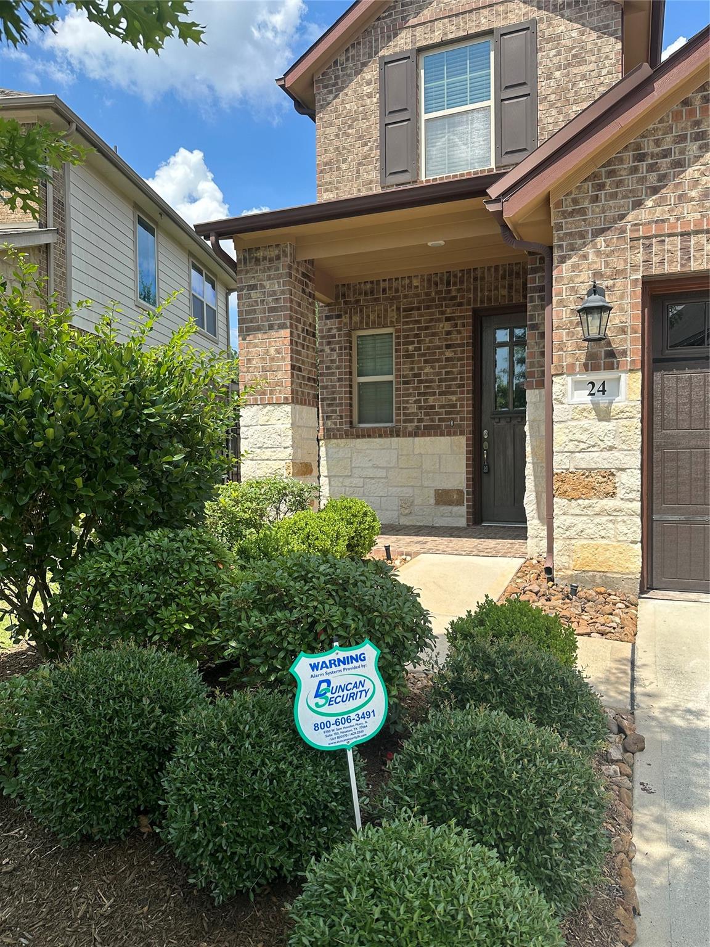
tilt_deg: -0.6
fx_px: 656
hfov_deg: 56.8
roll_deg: -0.5
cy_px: 474
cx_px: 355
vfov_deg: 71.6
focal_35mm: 24
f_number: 1.78
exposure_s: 1/2469
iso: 80
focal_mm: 6.86
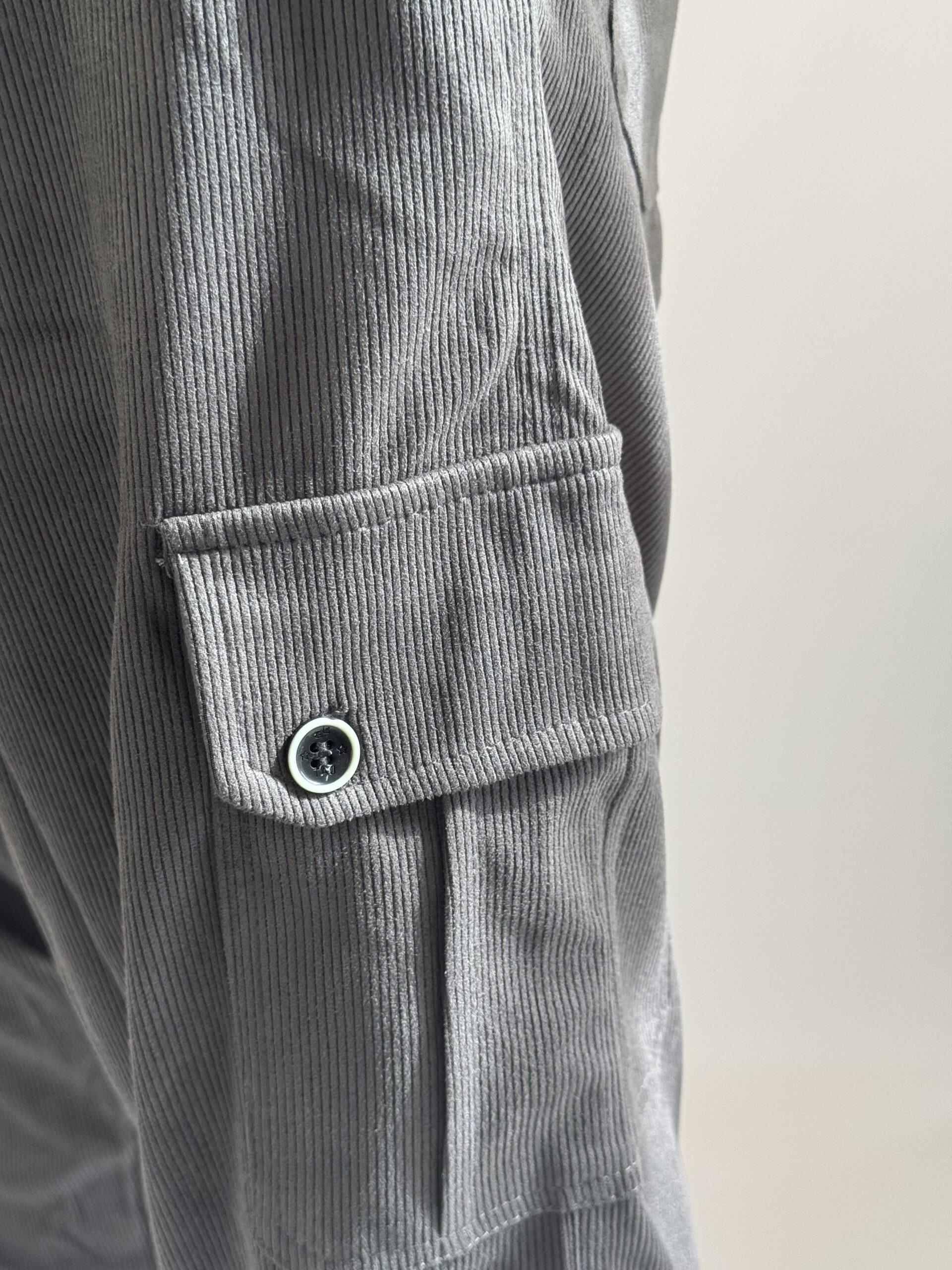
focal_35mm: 48
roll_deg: -3.7
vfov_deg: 39.7
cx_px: 476
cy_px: 635
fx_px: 1760
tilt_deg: -10.7
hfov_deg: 30.3
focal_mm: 6.76
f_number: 1.78
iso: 80
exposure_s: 1/121
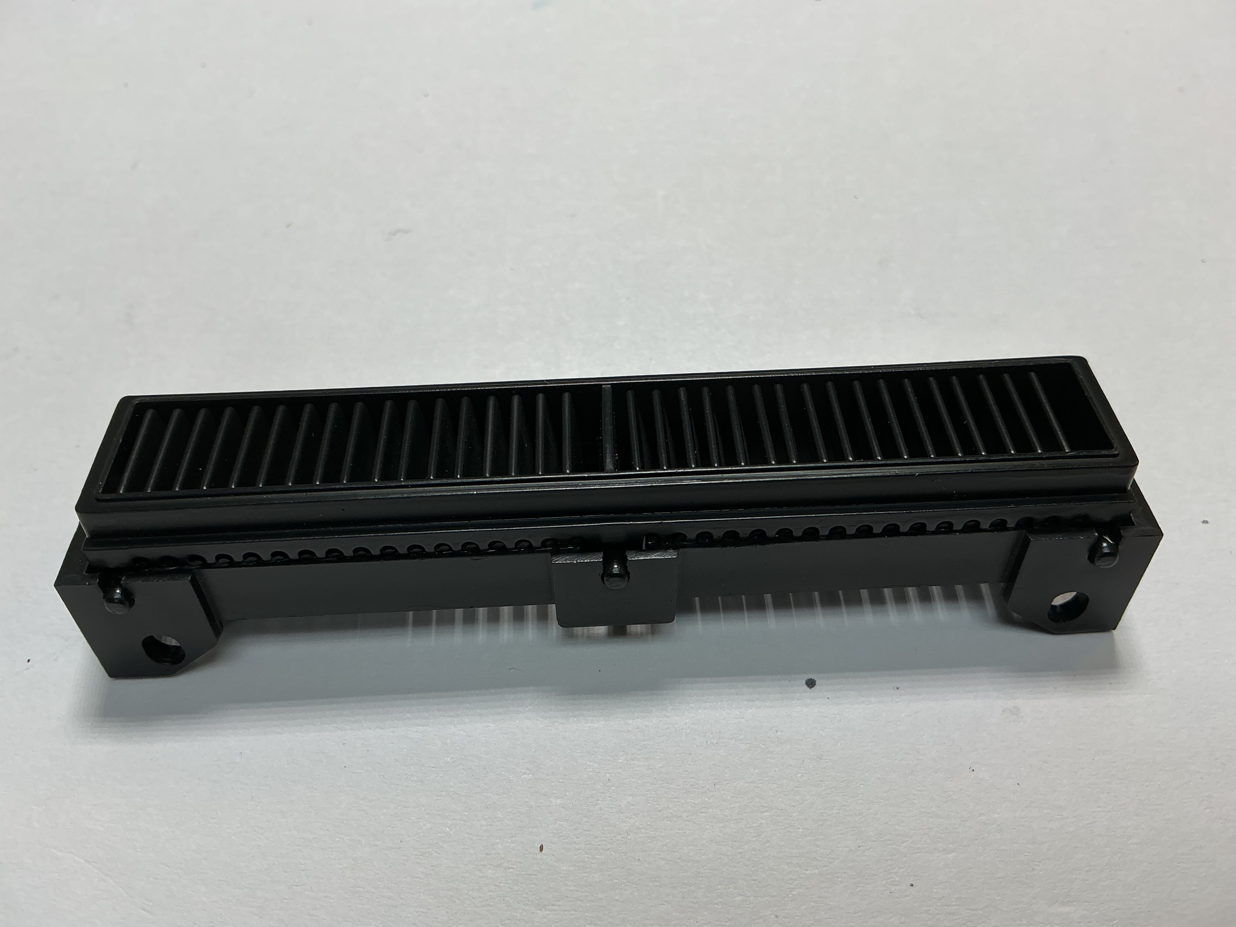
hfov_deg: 61.7
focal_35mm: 29
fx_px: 1035
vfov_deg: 48.2
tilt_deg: -60.7
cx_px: 618
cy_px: 464
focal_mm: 3
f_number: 1.8
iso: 20
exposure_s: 1/142
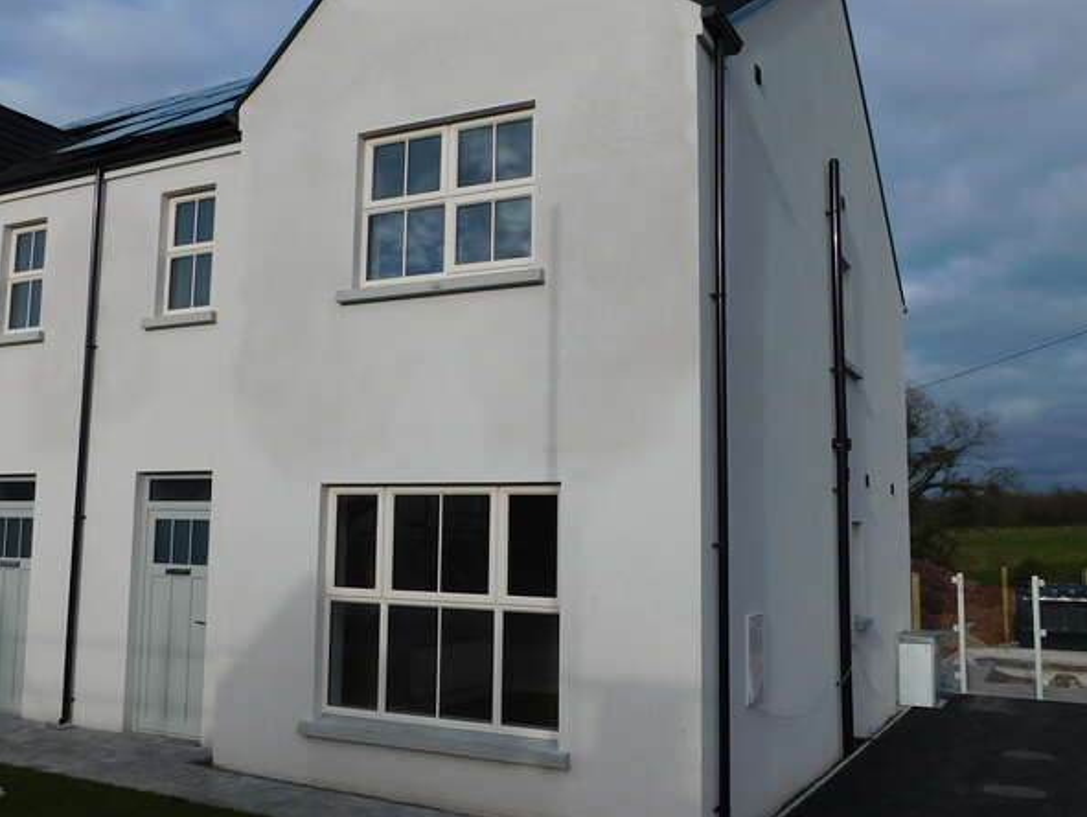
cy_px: 382
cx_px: 473
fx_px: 1100
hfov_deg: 52.4
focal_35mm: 35
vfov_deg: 40.7
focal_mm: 4
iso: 125
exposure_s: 1/500
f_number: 6
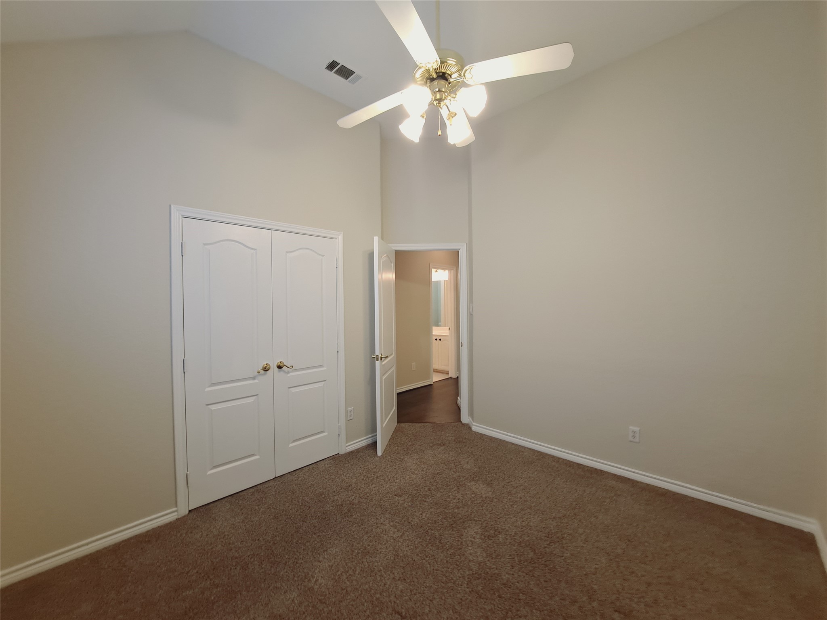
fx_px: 311
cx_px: 414
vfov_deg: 89.9
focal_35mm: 13
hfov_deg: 106.2
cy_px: 310
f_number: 2.2
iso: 100
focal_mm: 1.74
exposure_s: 1/30
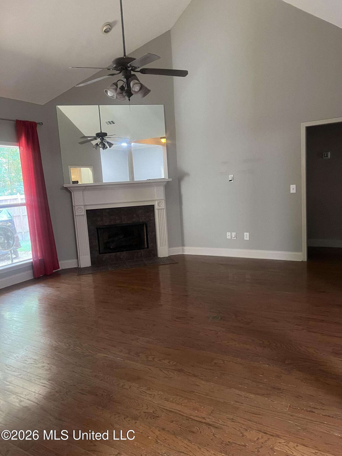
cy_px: 228
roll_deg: +2.9
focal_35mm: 26
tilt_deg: -8.2
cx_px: 171
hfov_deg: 53.1
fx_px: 343
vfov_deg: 67.3
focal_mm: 5.7
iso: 500
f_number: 1.5
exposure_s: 1/40
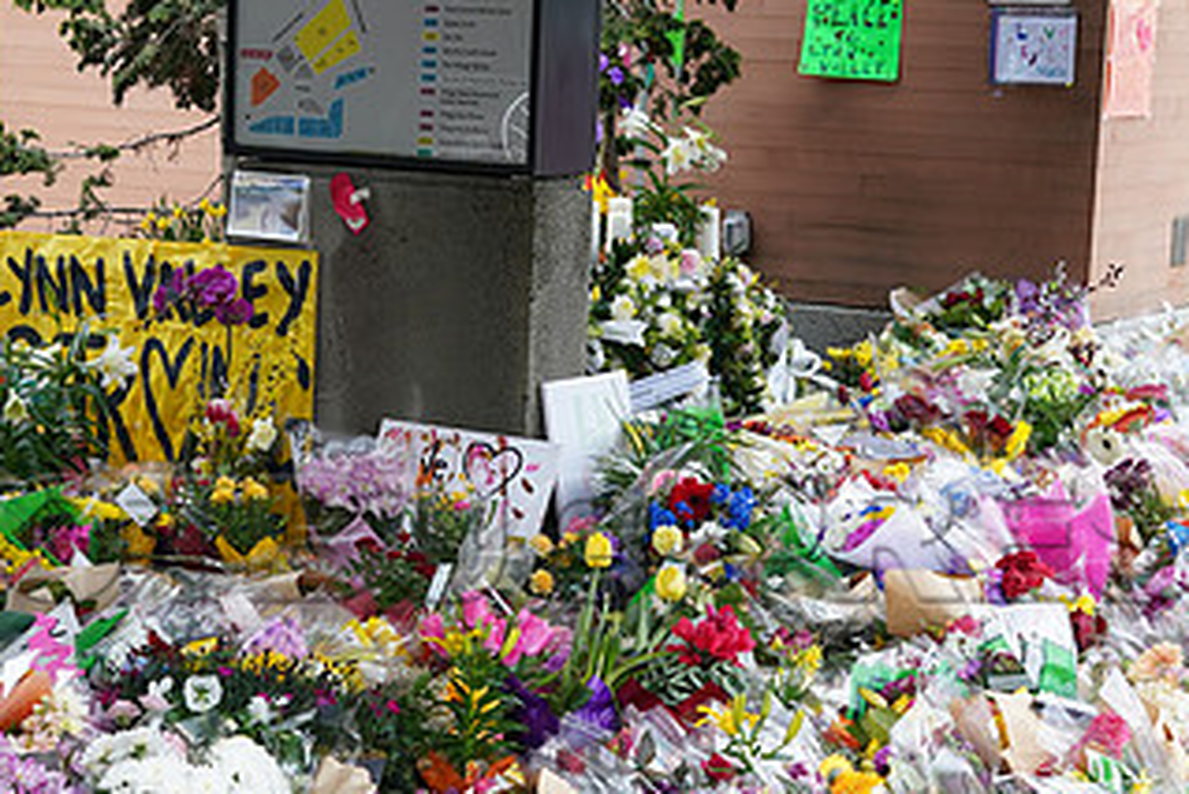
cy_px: 501
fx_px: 3007
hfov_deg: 22.3
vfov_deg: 15.0
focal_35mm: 91
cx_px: 447
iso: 1600
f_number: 5.6
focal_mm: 50
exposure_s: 1/125
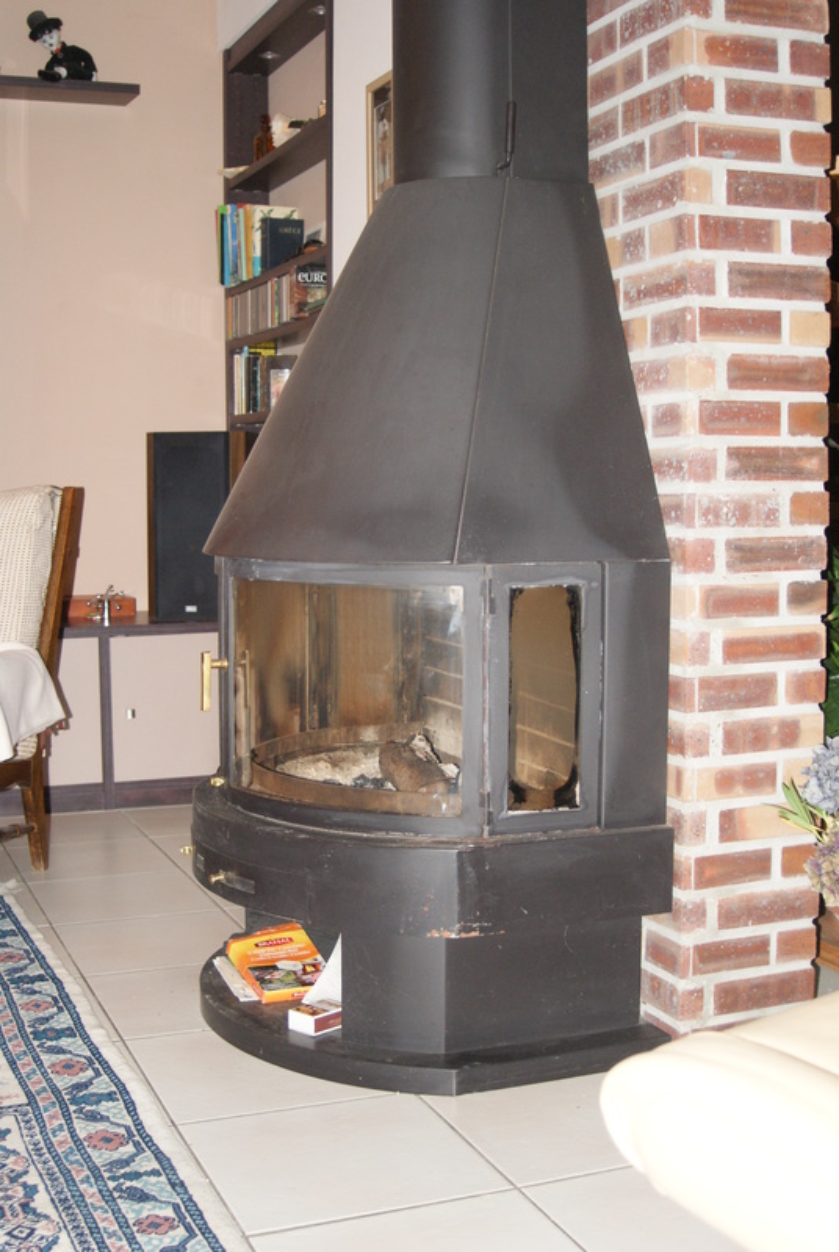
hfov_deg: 32.0
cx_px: 420
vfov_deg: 46.3
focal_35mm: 42
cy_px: 626
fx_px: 1463
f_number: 3.5
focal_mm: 28
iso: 400
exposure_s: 1/60
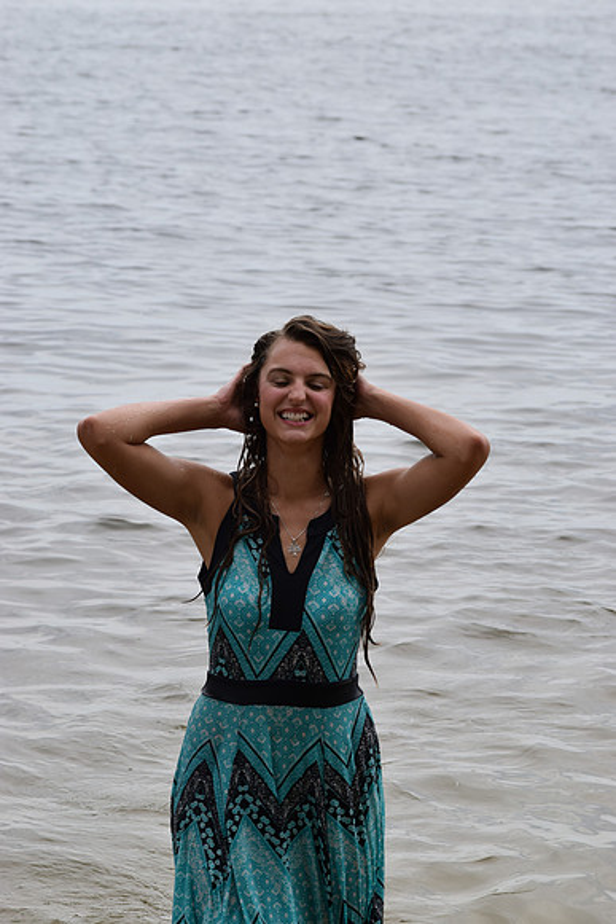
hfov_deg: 9.6
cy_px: 462
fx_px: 3655
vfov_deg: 14.4
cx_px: 308
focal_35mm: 142
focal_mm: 95
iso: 200
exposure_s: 1/250
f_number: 8
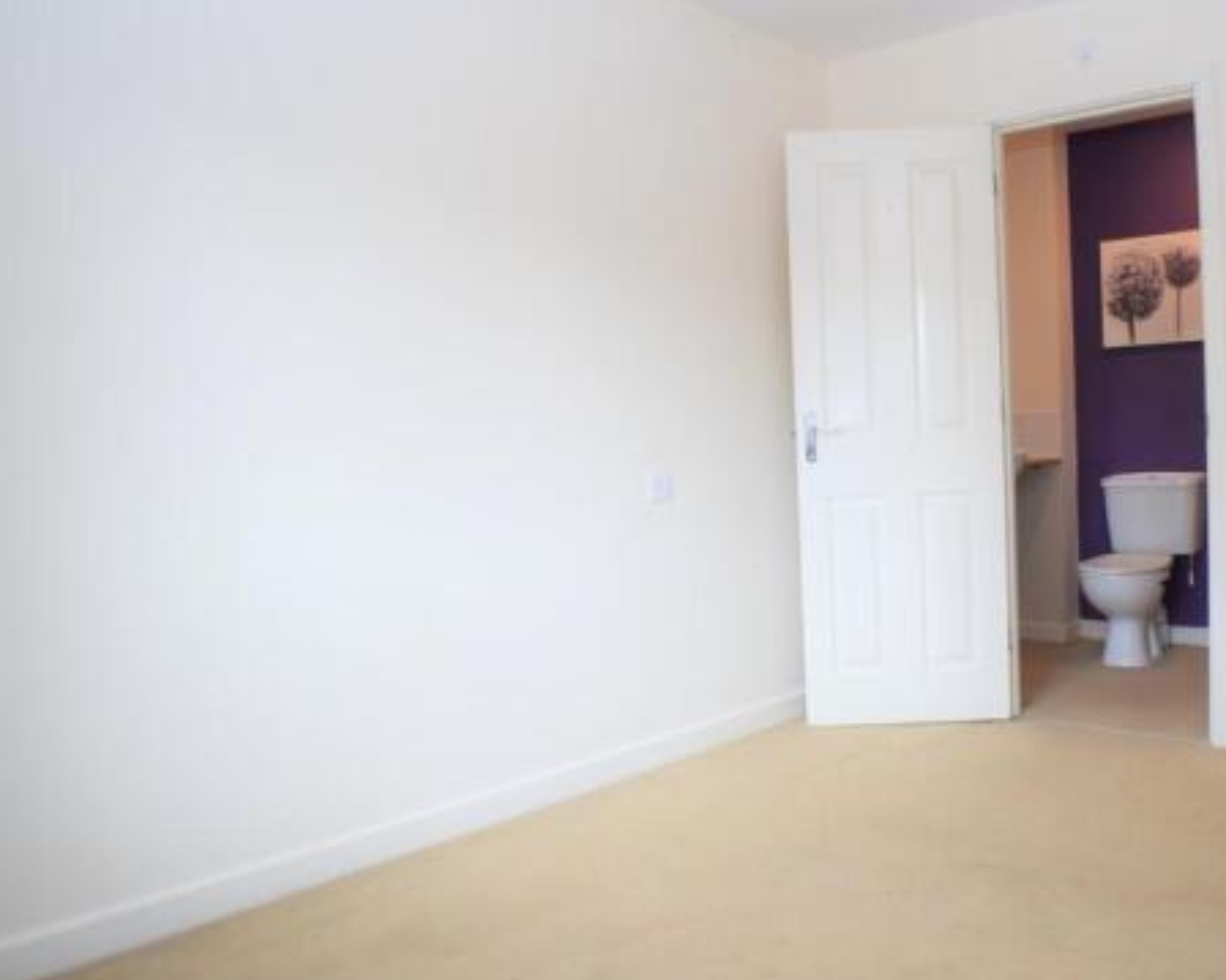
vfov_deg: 40.1
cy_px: 482
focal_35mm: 37
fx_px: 1342
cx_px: 837
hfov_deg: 48.1
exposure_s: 1/80
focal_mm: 18
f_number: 4.5
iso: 400
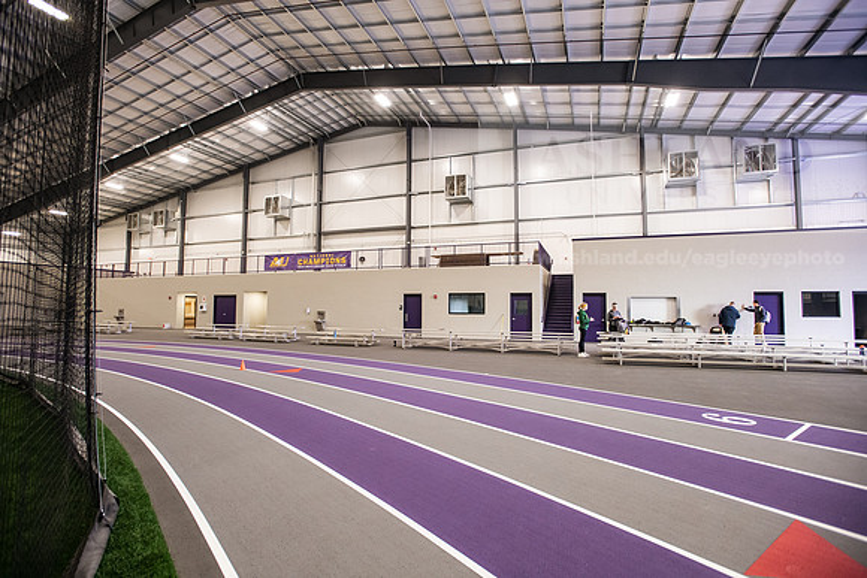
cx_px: 434
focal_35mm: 17
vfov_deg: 70.5
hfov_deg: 93.3
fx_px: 409
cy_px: 289
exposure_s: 1/160
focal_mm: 17
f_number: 4
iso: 1600
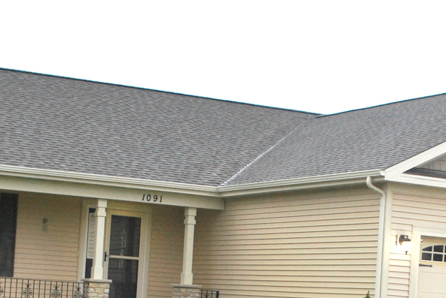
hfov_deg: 20.8
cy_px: 277
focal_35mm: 98
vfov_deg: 13.9
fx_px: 1216
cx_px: 255
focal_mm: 24
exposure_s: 1/125
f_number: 5
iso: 800
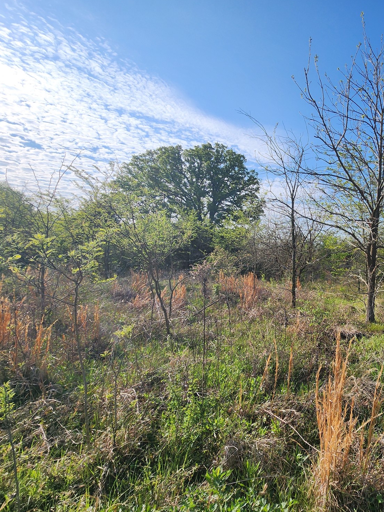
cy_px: 250
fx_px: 266
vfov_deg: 87.7
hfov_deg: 63.5
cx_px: 322
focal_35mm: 18
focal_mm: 2.2
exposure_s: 1/2969
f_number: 2.2
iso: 50
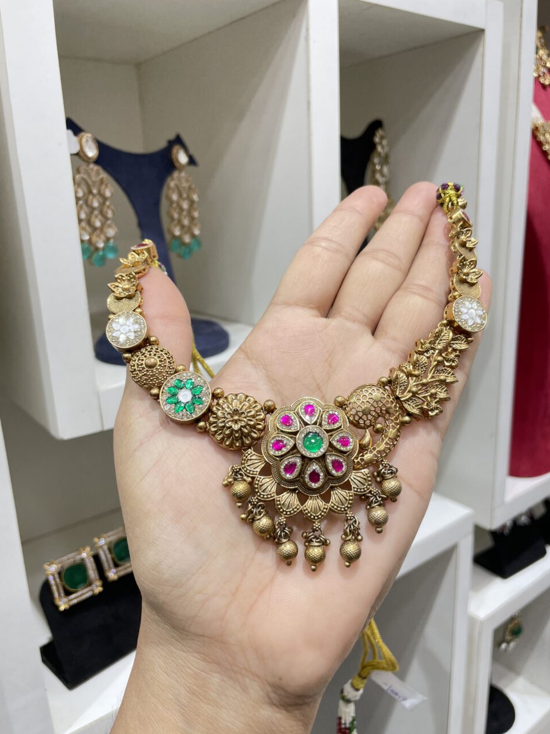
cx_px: 283
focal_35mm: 27
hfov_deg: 51.3
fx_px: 572
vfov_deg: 65.3
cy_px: 368
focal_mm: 4.2
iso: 40
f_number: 1.6
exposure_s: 1/100
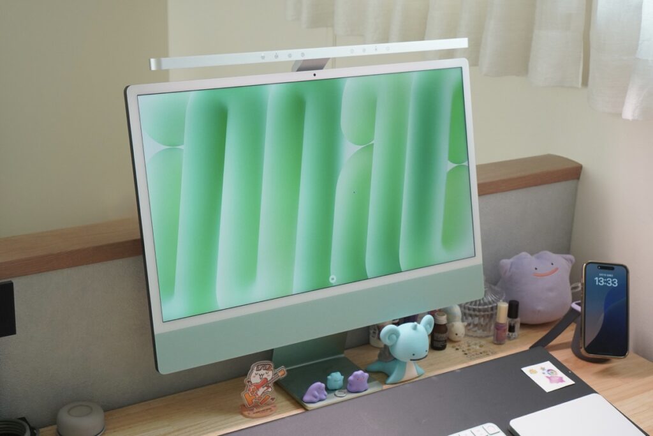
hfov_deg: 37.8
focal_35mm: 52
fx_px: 952
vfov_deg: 25.8
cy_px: 218
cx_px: 326
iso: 1250
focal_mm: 35
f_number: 5.6
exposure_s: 1/60
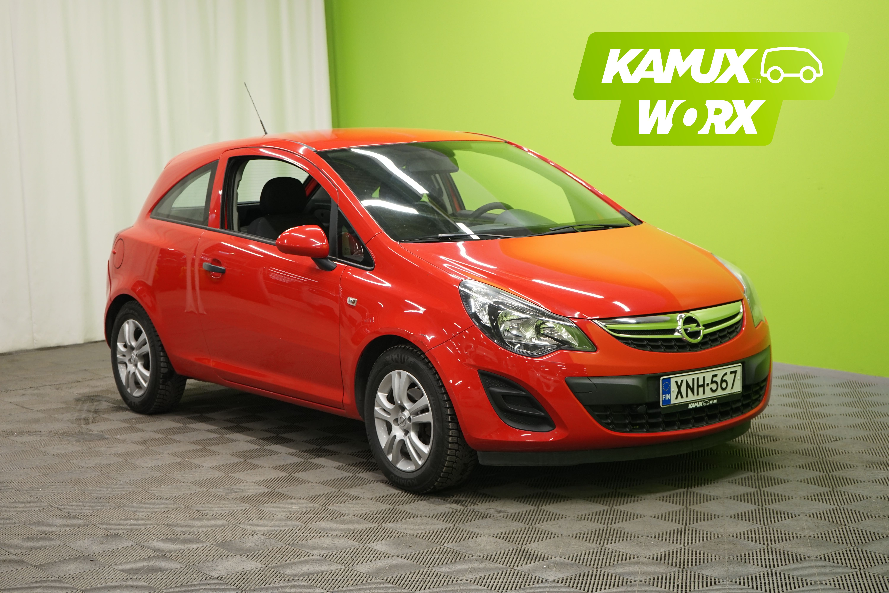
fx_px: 1556
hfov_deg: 31.9
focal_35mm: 63
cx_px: 444
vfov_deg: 21.6
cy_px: 296
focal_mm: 63
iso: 800
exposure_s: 1/50
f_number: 5.6
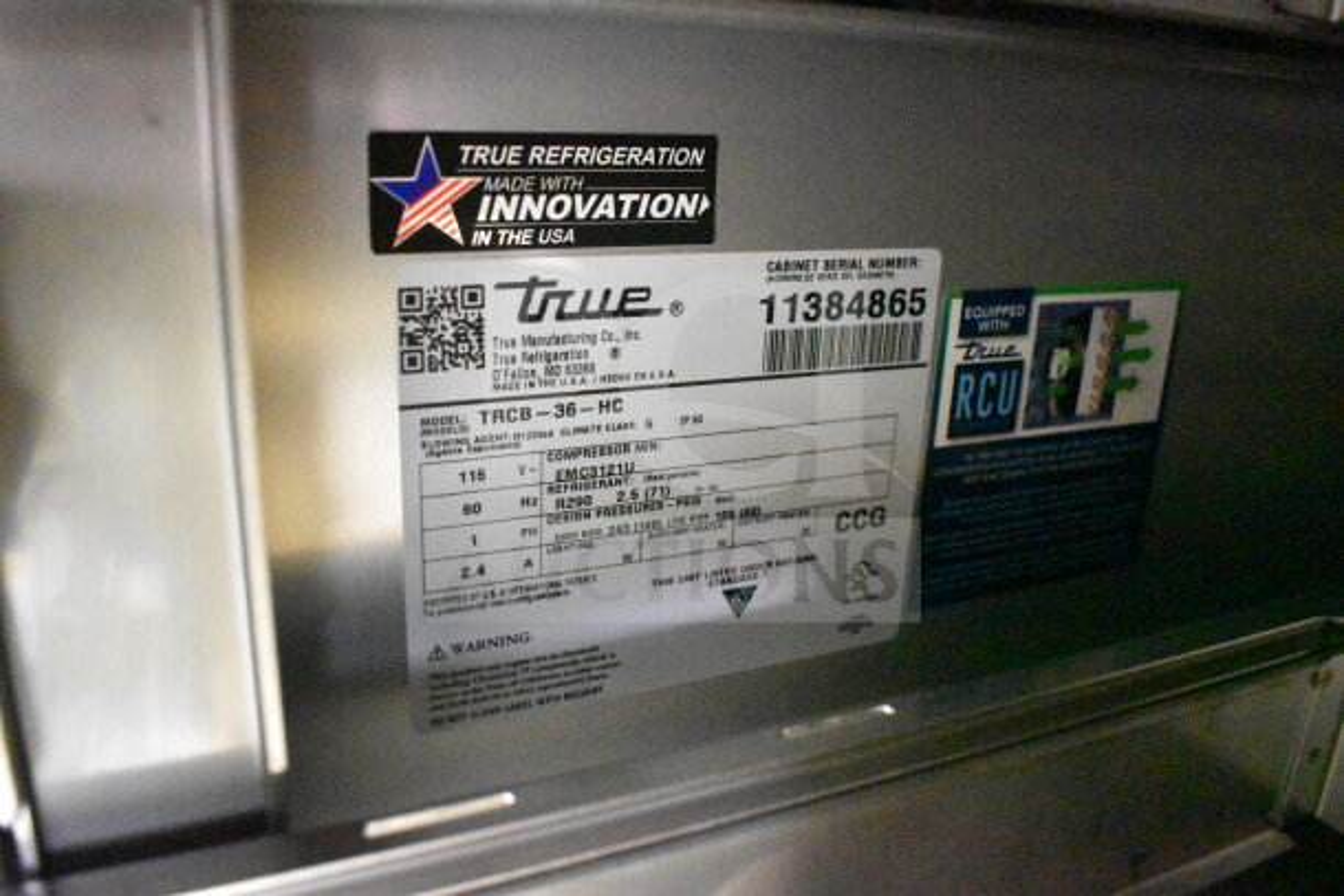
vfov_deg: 43.6
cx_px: 672
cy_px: 448
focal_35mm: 30
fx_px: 1120
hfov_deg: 61.9
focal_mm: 20
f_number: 3.5
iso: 25600
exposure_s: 1/30
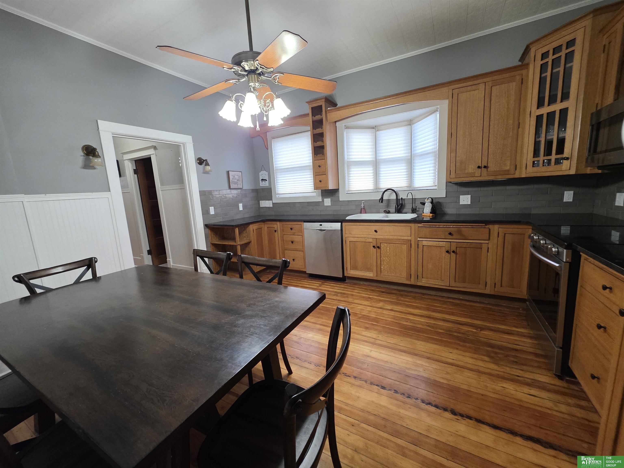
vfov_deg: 89.9
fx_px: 234
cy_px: 234
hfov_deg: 106.2
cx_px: 312
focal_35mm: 13
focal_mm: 2.2
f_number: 1.9
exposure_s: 1/60
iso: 400
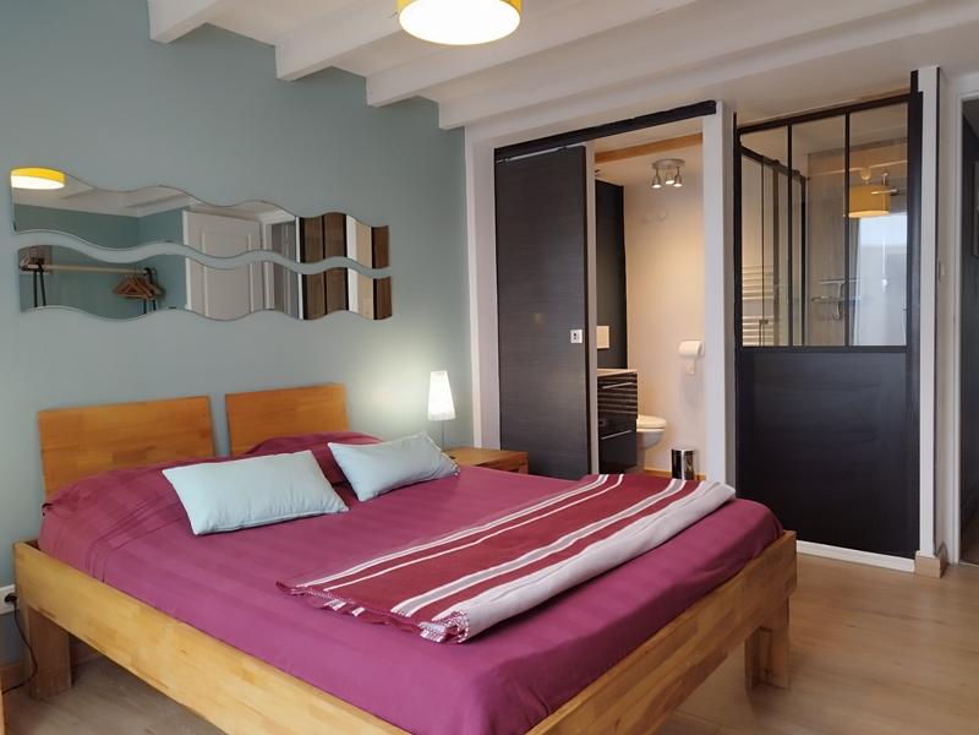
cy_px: 368
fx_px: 707
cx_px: 490
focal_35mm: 25
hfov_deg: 69.4
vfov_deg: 54.9
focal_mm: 5.95
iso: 200
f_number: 1.89
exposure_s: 1/50
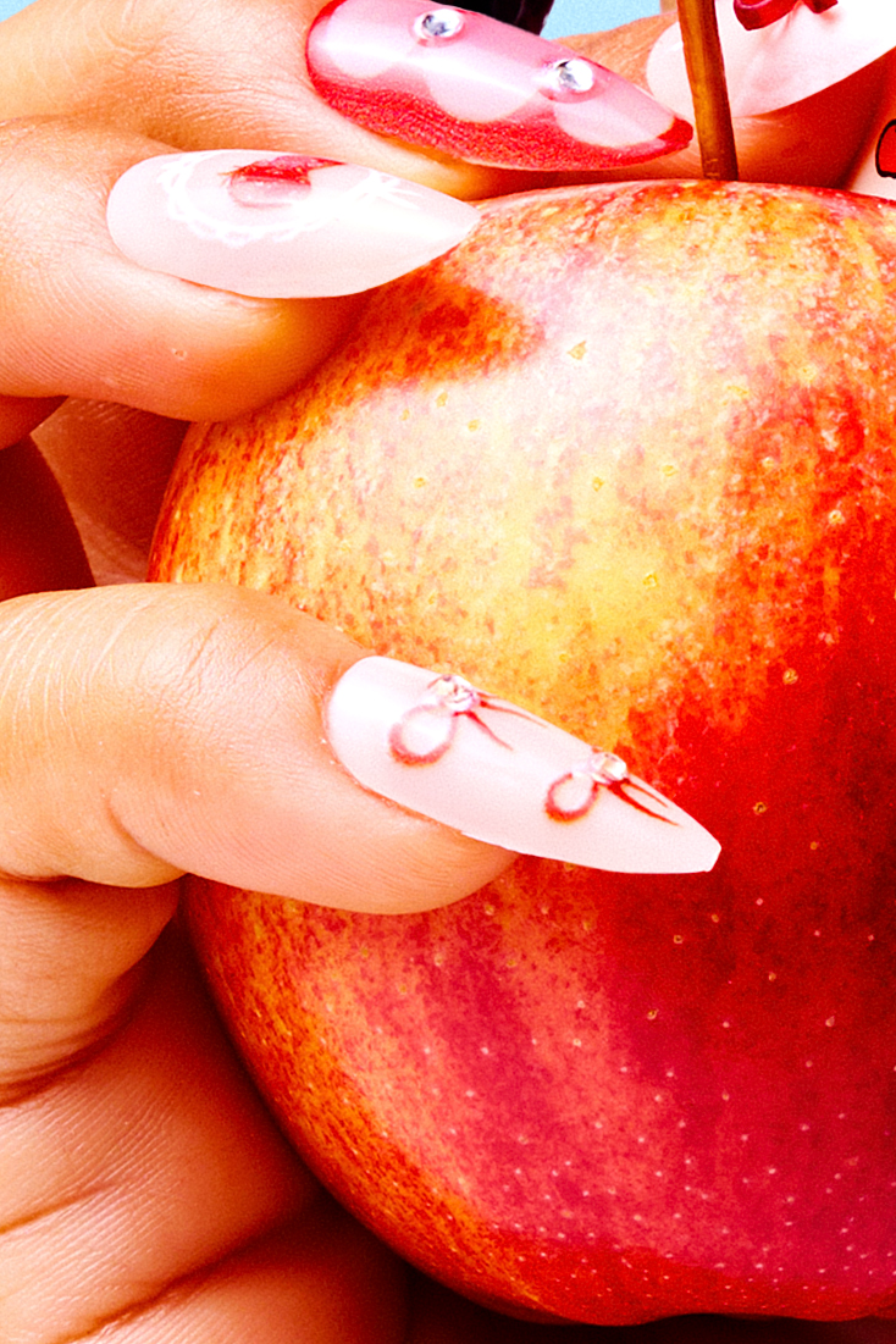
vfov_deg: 6.2
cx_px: 1906
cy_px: -775
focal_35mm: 328
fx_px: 12244
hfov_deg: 4.1
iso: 125
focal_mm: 53
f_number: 11
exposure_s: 1/125
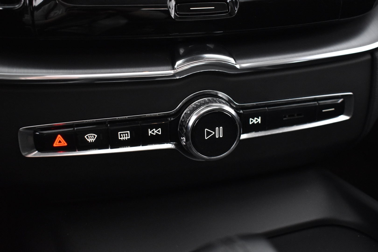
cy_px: 126
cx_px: 189
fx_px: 472
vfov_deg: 29.9
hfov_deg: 43.6
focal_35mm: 45
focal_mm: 30
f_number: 4.2
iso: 3200
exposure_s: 1/20
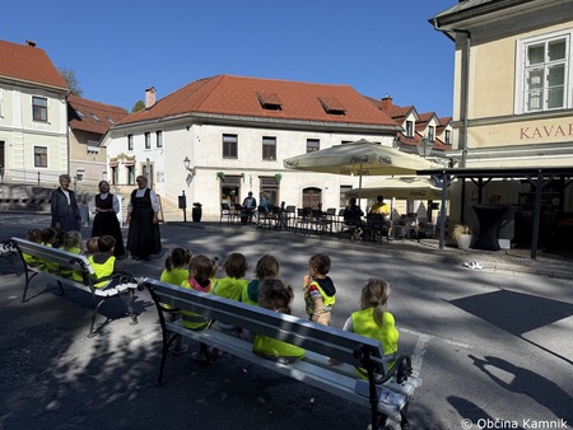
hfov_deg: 71.6
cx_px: 286
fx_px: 397
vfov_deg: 56.9
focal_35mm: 24
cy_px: 215
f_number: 1.78
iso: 80
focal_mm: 6.76
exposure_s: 1/6173
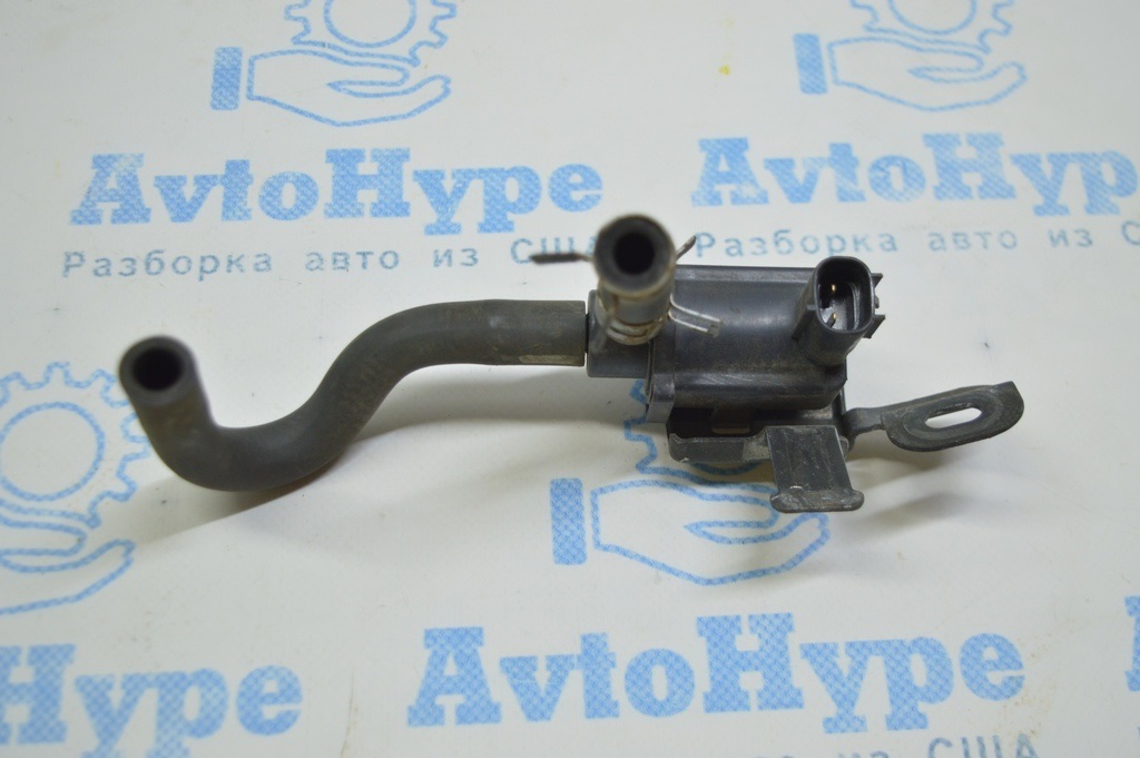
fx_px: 1519
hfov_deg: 41.1
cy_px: 379
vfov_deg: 28.0
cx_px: 570
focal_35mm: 48
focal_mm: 32
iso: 400
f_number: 4.5
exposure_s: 1/60
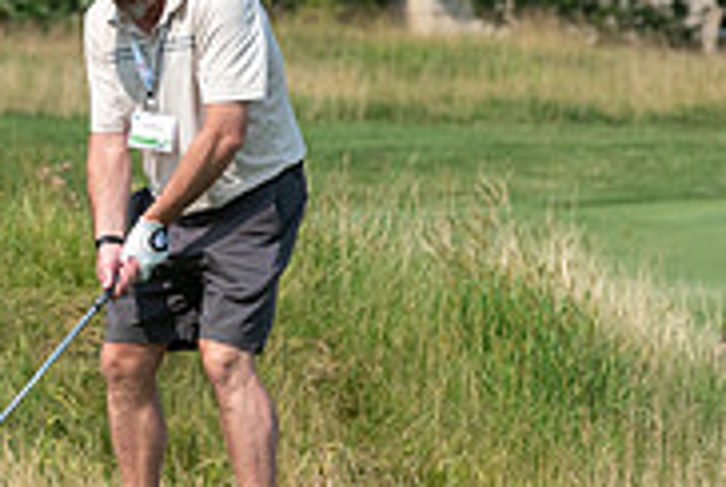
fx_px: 12847
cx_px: 108
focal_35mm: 636
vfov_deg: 2.2
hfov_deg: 3.2
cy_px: 60
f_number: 5
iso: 250
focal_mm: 200
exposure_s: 1/2500
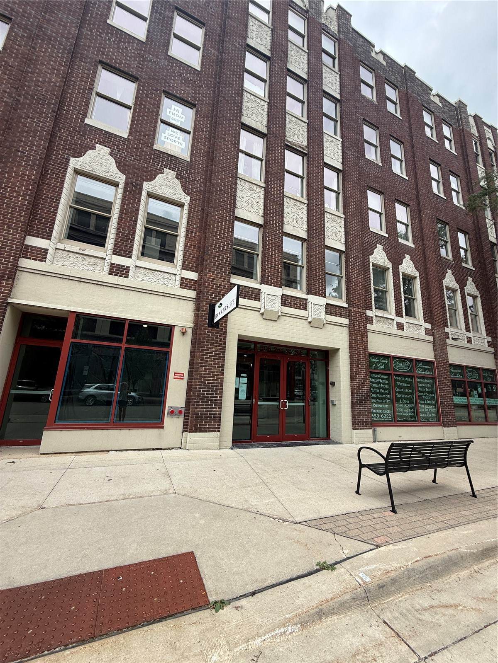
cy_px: 332
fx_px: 269
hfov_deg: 85.7
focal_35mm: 14
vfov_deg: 102.1
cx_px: 249
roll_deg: -3.4
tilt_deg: +12.7
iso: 50
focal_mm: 2.22
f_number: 2.2
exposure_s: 1/554
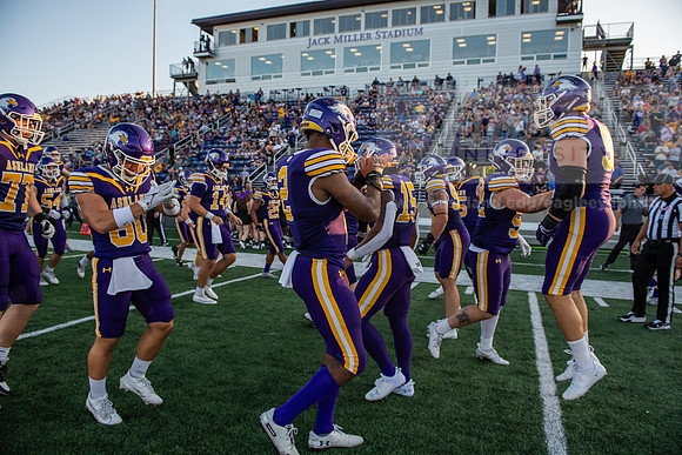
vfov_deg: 53.2
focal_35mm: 24
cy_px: 228
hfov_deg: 73.7
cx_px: 341
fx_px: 455
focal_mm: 24
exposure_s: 1/500
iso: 320
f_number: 4
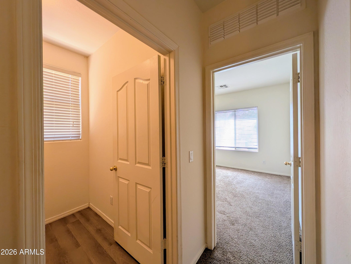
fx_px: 122
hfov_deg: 110.5
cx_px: 176
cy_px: 132
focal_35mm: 12
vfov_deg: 94.6
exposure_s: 1/83.1
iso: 48
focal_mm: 2.02
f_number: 1.7
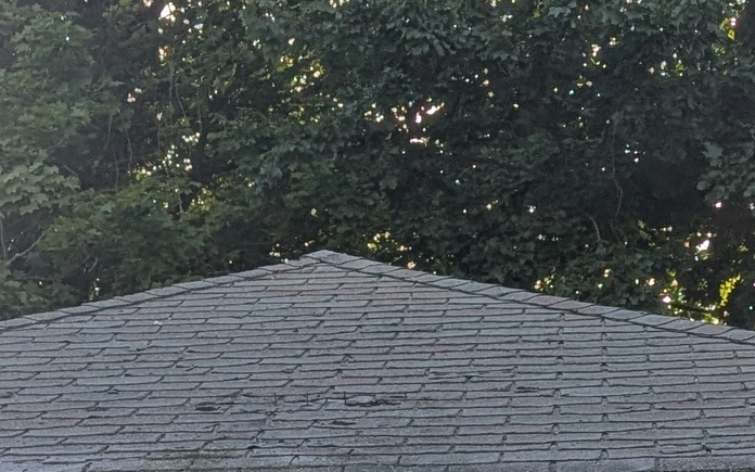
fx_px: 2305
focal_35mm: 112
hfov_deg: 18.5
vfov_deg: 10.9
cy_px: 877
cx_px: 588
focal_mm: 6.9
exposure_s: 1/298
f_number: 1.68
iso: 17
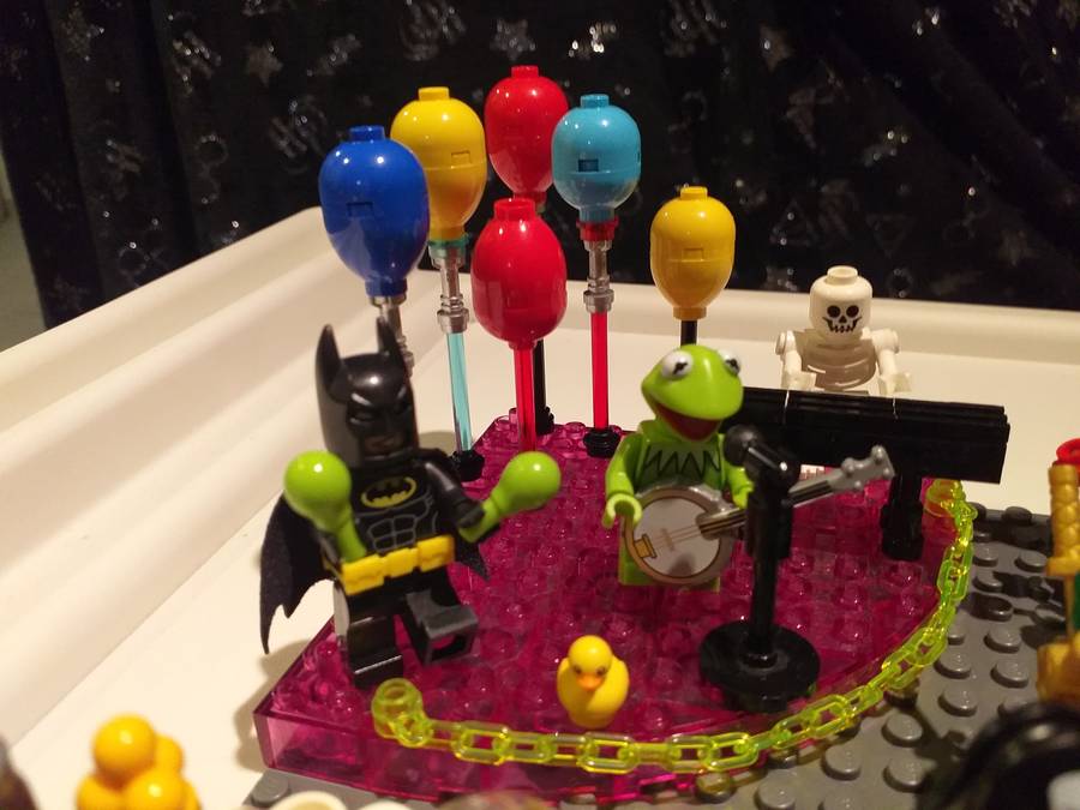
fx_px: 842
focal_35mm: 27
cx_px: 540
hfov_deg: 65.3
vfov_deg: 51.4
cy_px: 405
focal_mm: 3.6
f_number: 1.9
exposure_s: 1/17
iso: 200
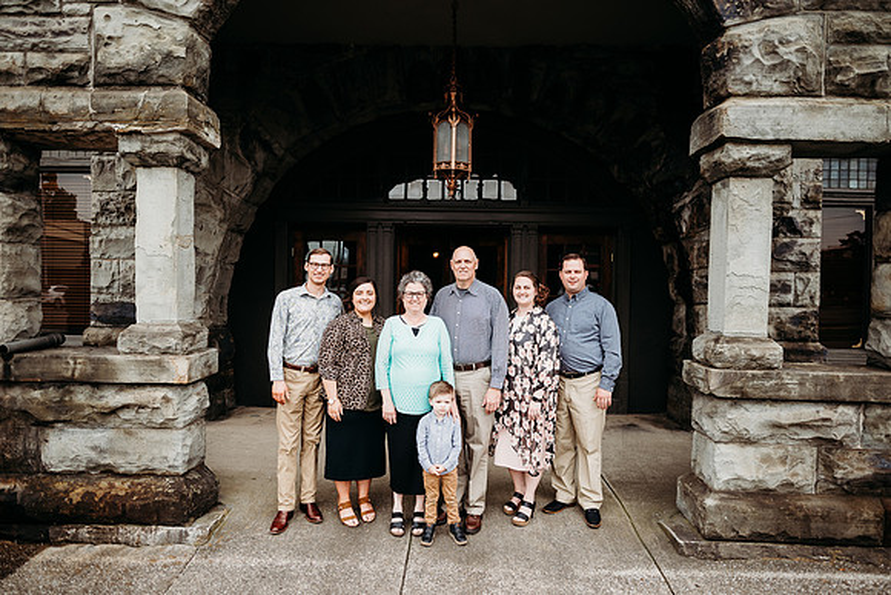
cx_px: 446
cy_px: 298
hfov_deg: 73.7
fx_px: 594
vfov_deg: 53.2
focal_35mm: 24
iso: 200
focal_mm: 24
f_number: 2.5
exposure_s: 1/400
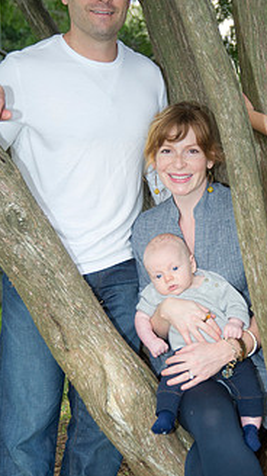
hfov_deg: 17.3
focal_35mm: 69
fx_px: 870
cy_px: 232
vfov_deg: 30.6
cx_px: 202
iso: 320
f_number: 4.5
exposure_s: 1/250
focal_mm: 48
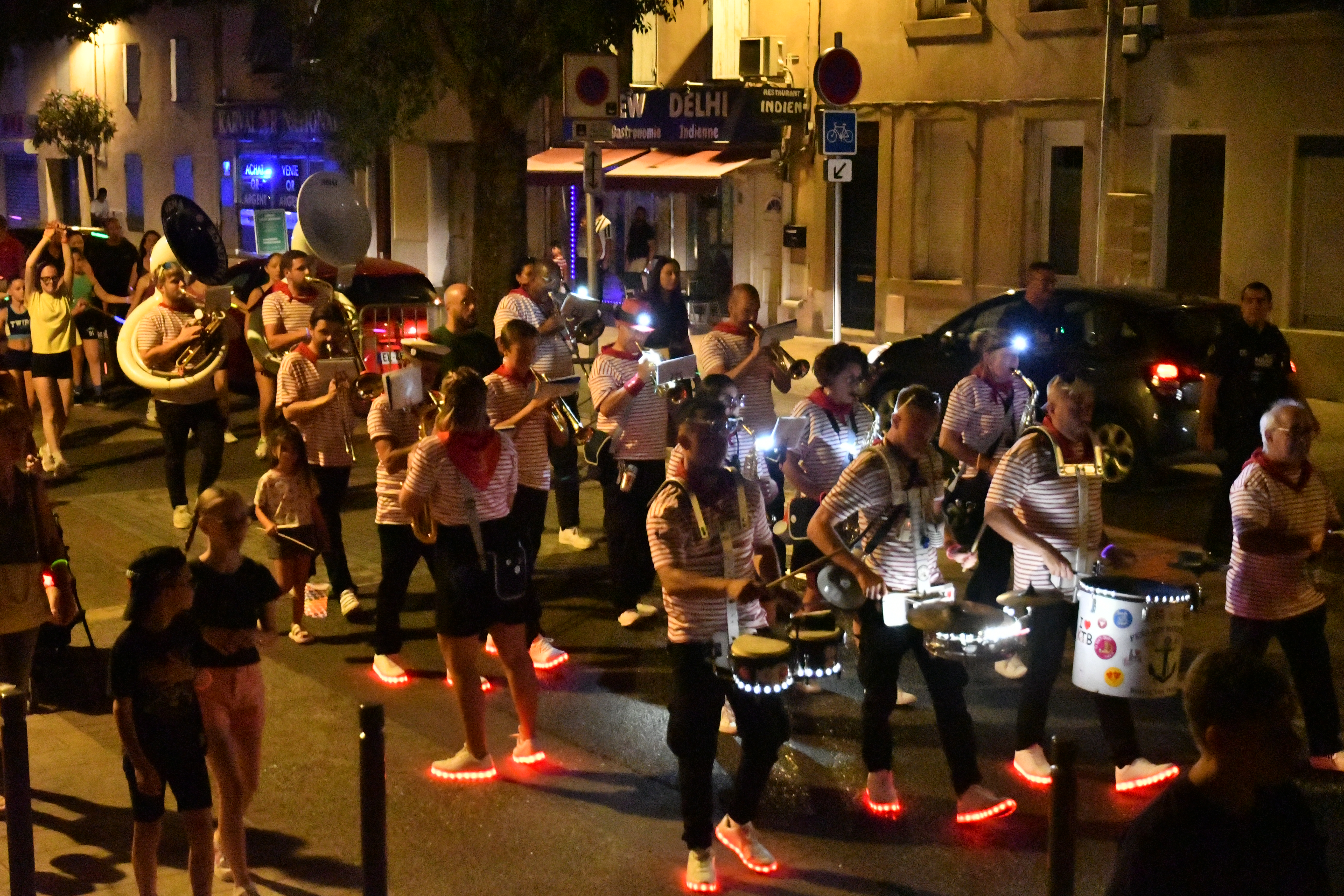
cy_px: 448
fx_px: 2128
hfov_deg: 35.1
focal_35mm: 57
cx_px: 672
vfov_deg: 23.8
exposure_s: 1/160
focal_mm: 38
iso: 16000
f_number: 4.8
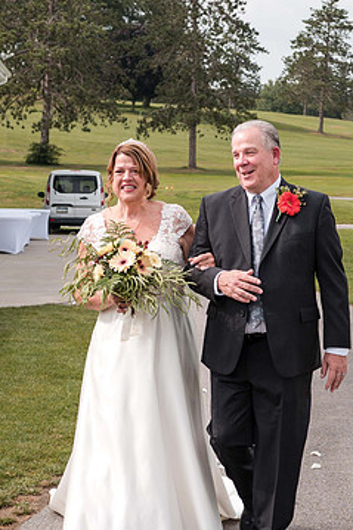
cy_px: 259
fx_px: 1384
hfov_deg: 14.5
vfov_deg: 21.7
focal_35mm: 94
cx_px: 247
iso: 80
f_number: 4
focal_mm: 35
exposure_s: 1/640
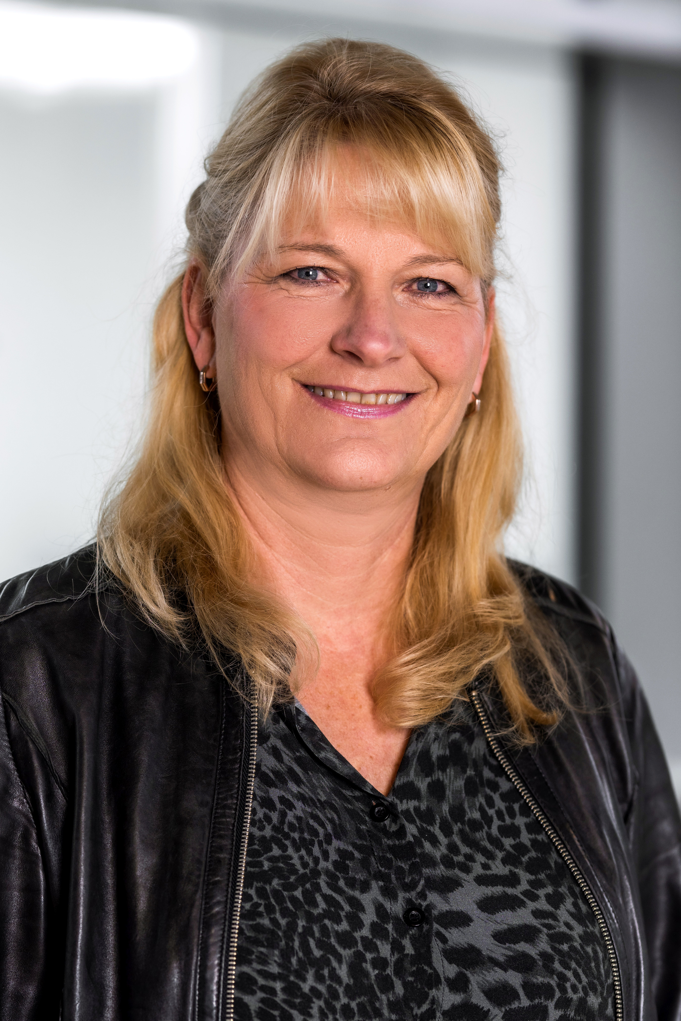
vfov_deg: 19.5
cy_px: 510
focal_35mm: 105
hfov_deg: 13.0
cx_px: 340
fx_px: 2979
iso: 250
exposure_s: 1/200
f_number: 2.5
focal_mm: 105
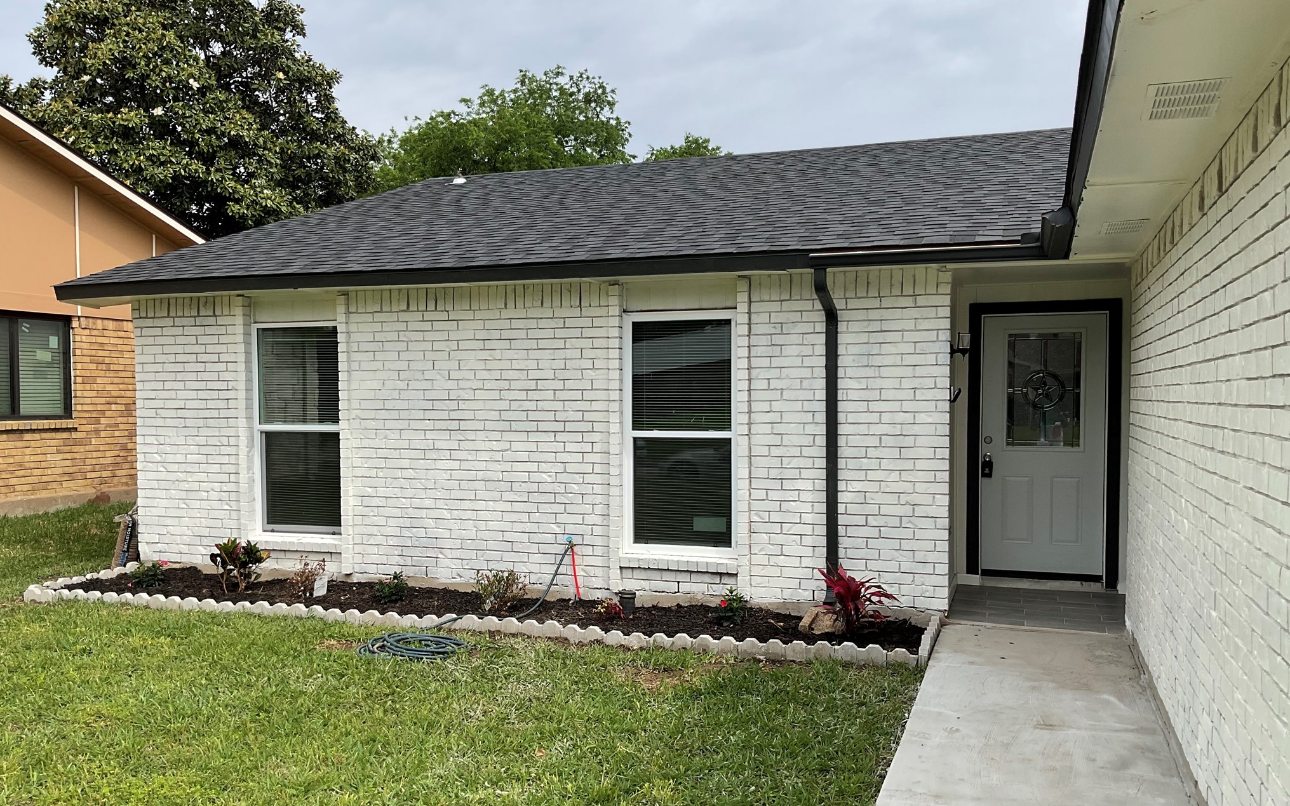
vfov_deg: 40.5
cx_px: 647
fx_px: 1090
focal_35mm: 31
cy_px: 450
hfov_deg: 61.2
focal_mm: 3
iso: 16
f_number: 1.8
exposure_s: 1/1984
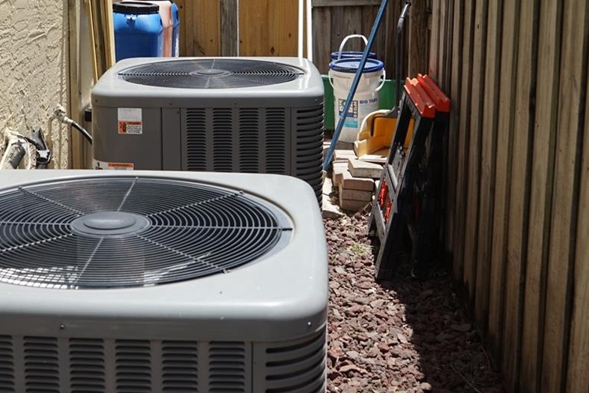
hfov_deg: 34.6
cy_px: 85
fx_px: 933
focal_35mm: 57
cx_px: 184
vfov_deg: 23.5
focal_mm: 28
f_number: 7.1
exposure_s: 1/250
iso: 100
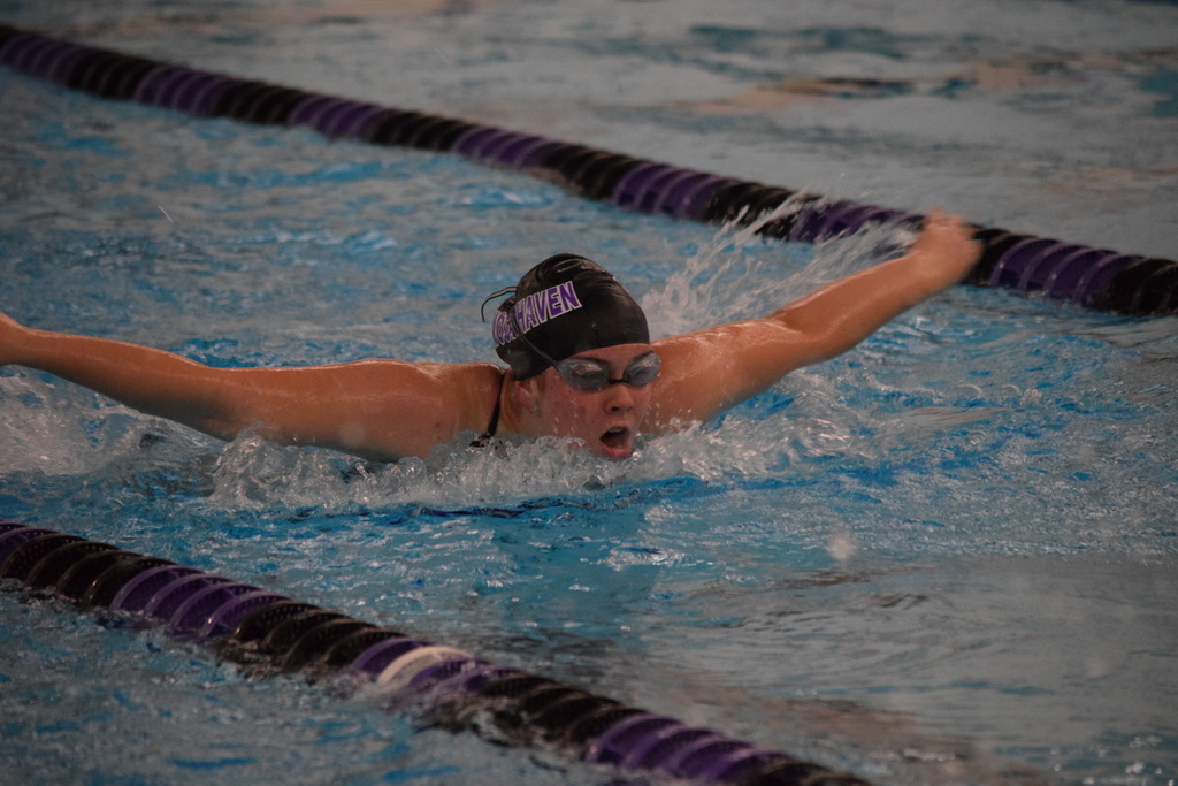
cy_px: 393
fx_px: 9081
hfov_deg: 7.4
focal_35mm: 278
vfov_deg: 5.0
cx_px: 589
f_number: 5
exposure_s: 1/200
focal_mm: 185
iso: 3200
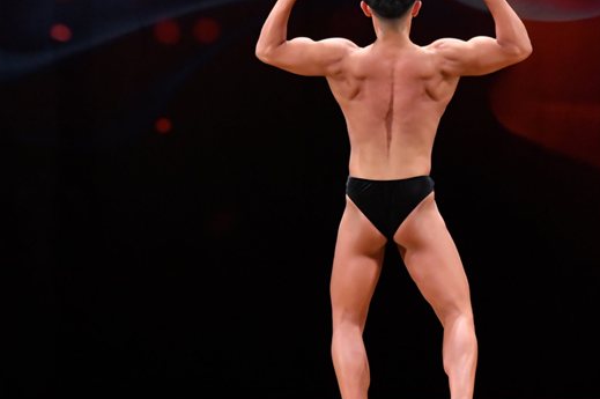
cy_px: 205
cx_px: 355
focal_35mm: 381
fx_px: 6344
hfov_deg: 5.4
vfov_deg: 3.6
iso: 4000
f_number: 5.6
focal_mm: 170
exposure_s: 1/400
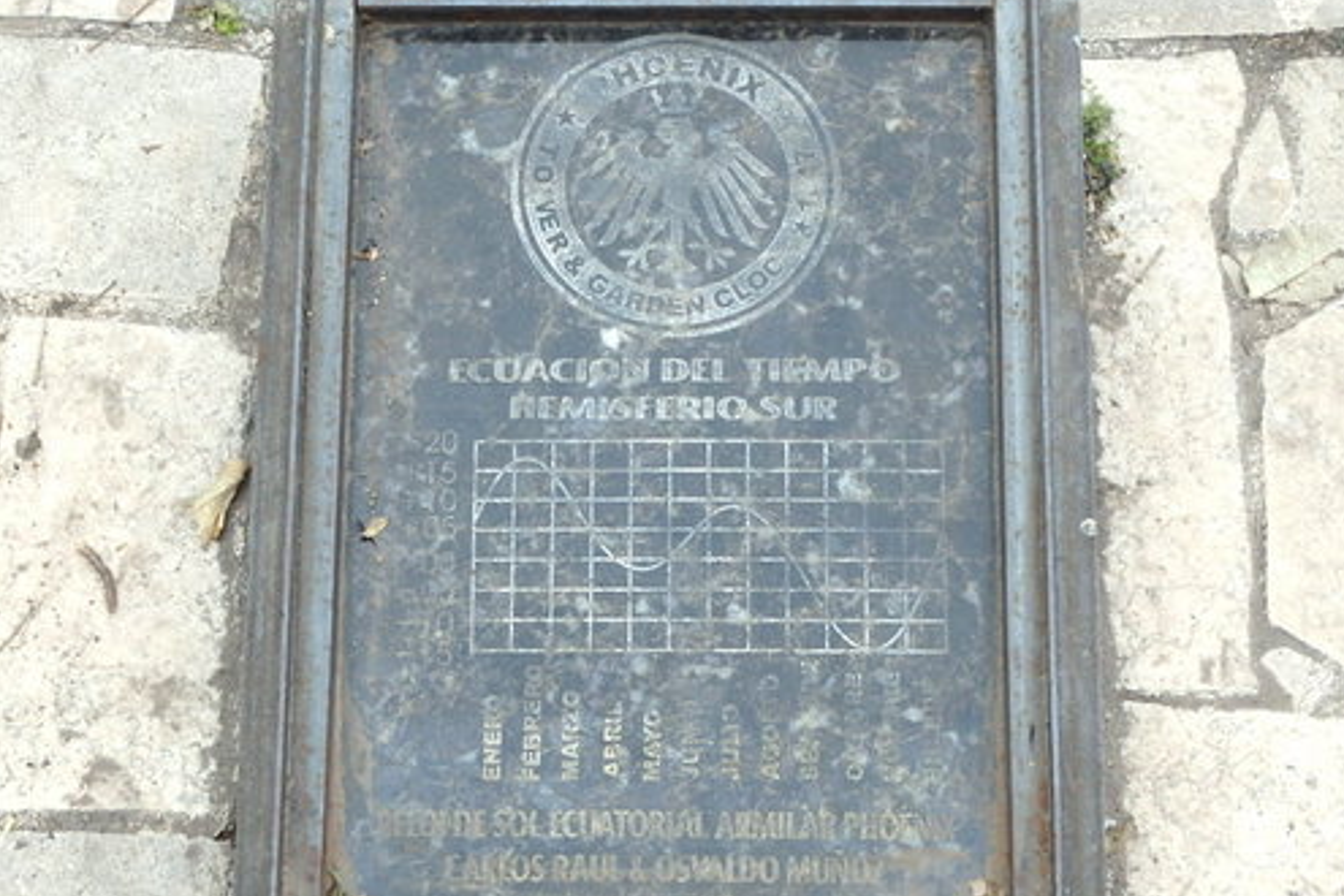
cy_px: 493
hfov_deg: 31.9
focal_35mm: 63
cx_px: 676
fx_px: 2352
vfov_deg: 21.6
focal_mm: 10.7
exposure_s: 1/320
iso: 125
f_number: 5.3
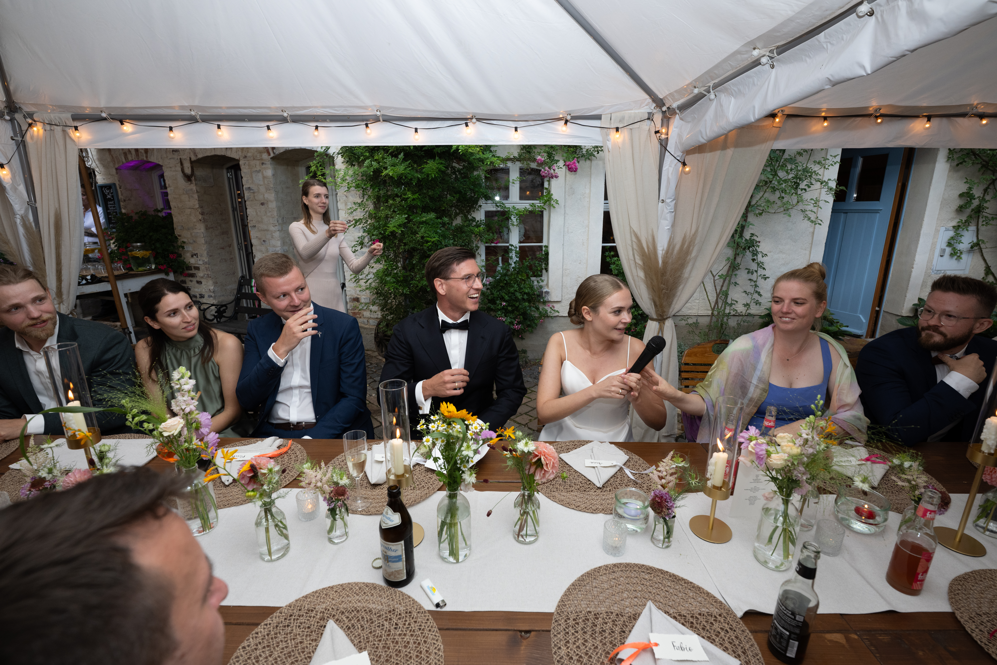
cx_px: 498
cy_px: 332
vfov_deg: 73.7
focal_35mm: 16
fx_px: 443
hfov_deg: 96.7
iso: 500
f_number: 5.6
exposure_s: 1/200
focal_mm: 16
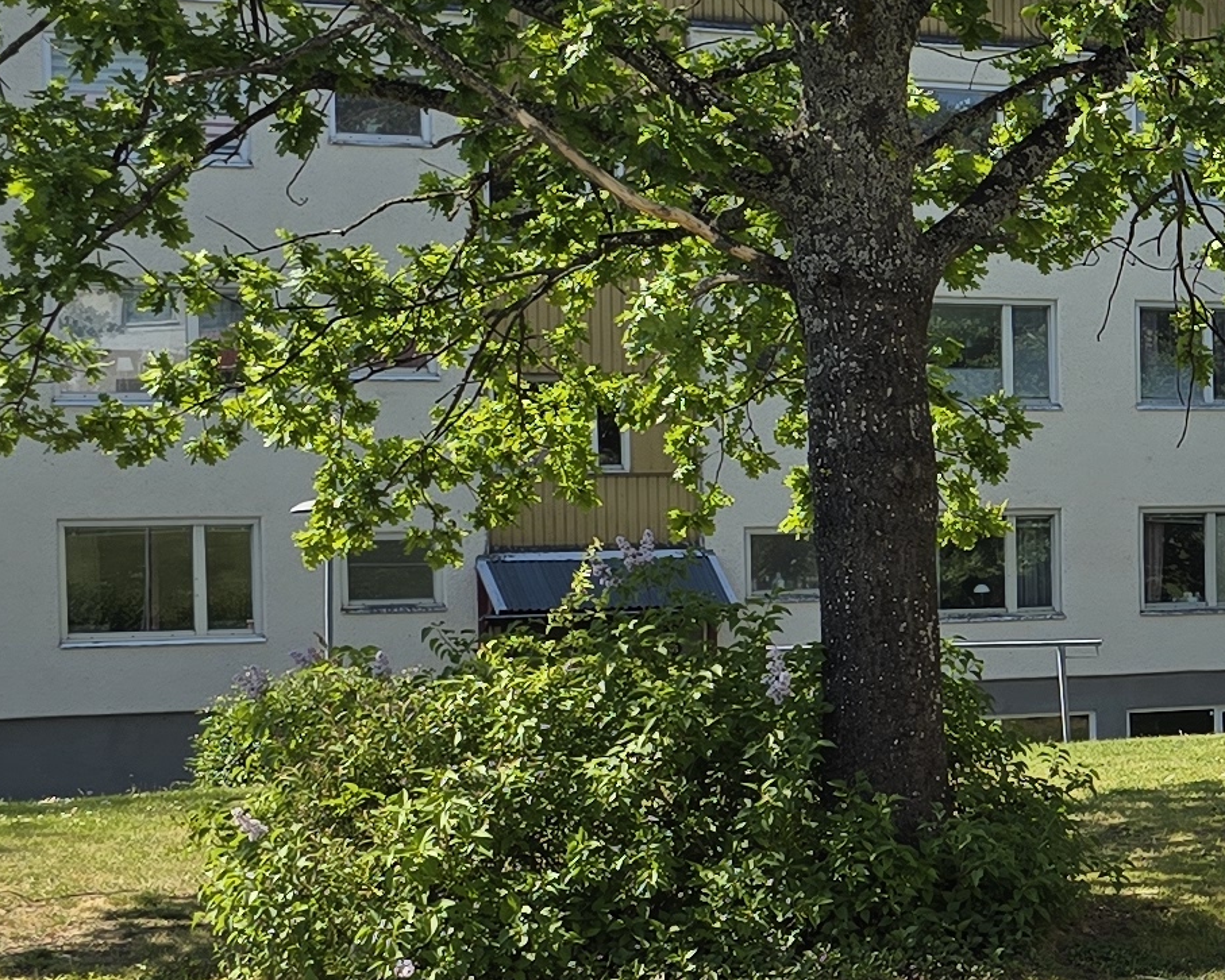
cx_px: 2061
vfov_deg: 15.5
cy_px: 643
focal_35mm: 99
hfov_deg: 16.8
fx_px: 3590
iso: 12
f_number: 1.7
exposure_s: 1/544
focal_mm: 6.3
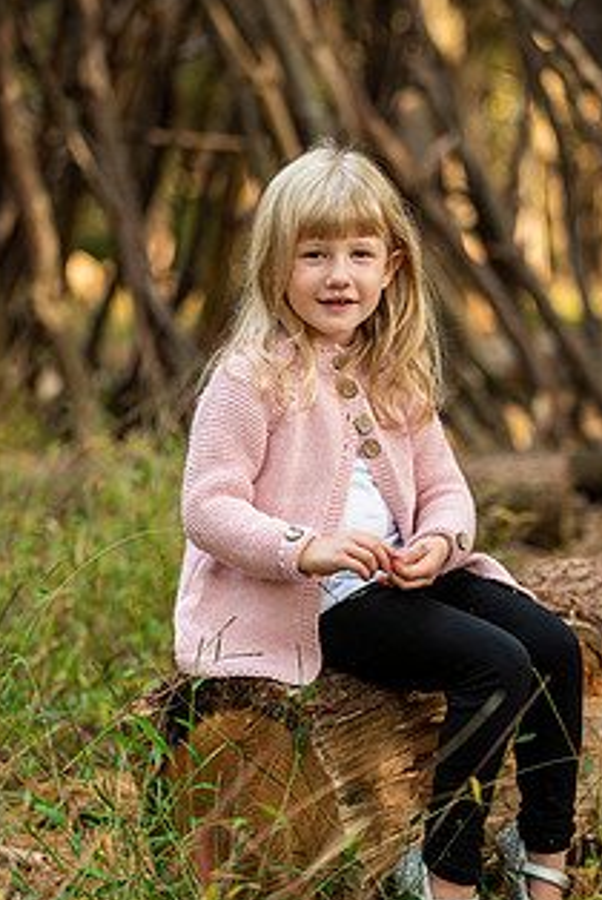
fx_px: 3404
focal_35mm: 136
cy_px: 453
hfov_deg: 10.1
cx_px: 350
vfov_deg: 15.1
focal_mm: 95
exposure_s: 1/80
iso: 250
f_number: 2.8
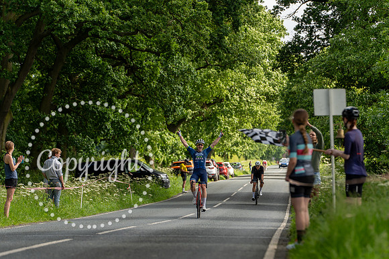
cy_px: 130
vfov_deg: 8.9
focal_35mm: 155
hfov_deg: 13.2
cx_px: 194
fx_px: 1675
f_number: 4
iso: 250
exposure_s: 1/1000
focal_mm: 155
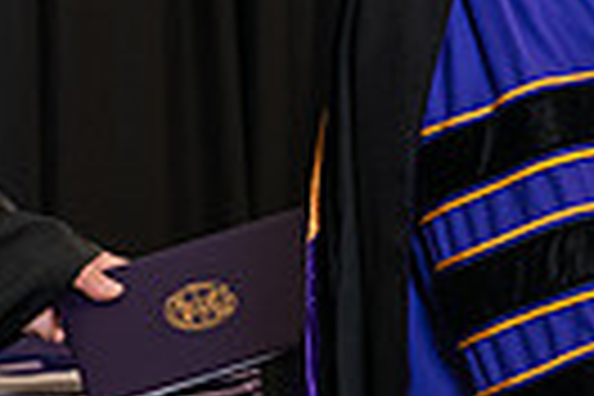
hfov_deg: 7.0
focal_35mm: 290
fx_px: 4785
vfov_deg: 4.7
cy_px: -155
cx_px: 765
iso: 1600
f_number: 5
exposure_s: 1/125
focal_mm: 66
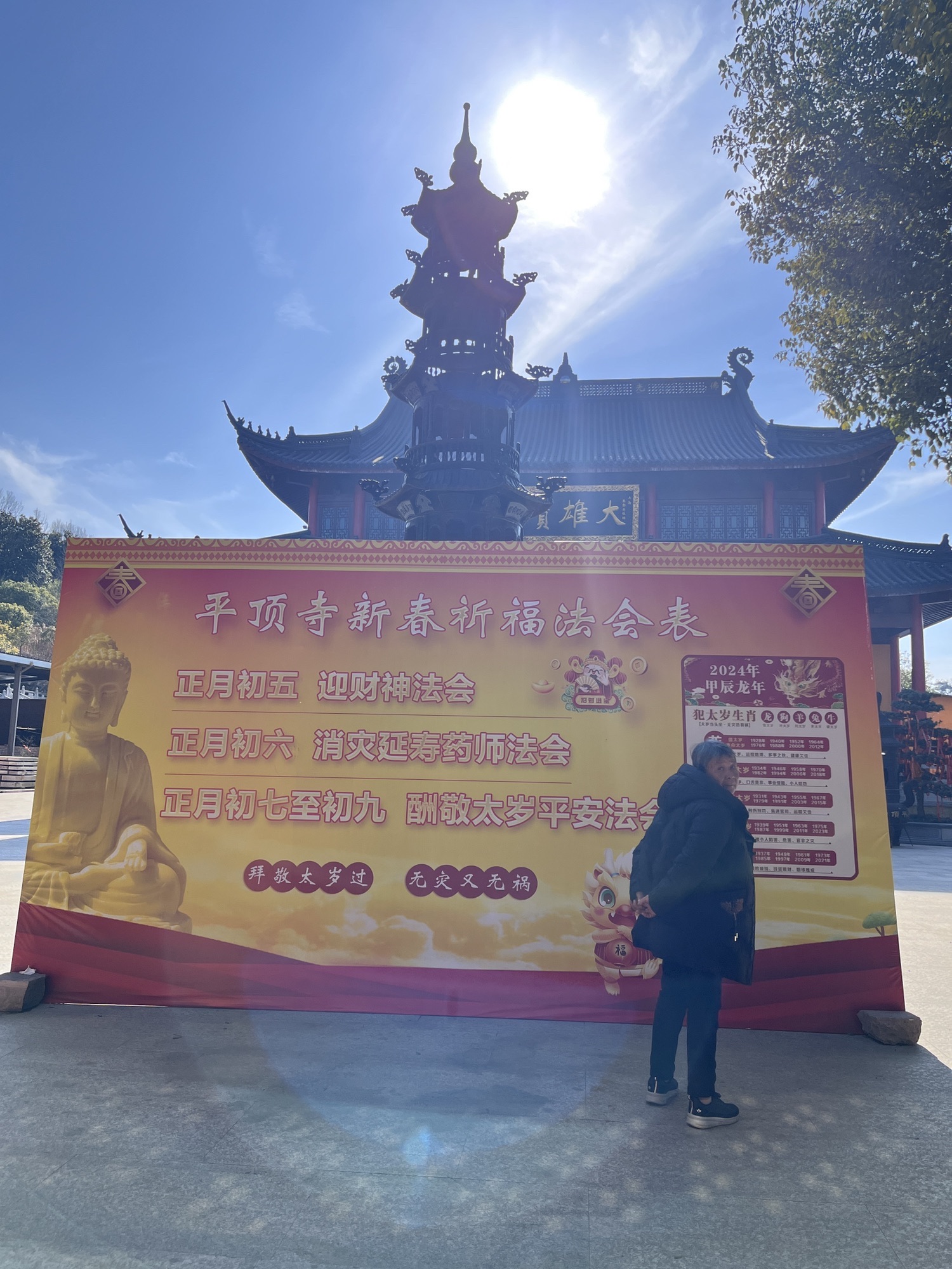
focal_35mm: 26
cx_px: 476
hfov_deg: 53.1
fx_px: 953
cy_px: 634
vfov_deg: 67.3
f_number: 1.6
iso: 50
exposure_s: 1/3215
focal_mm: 5.1
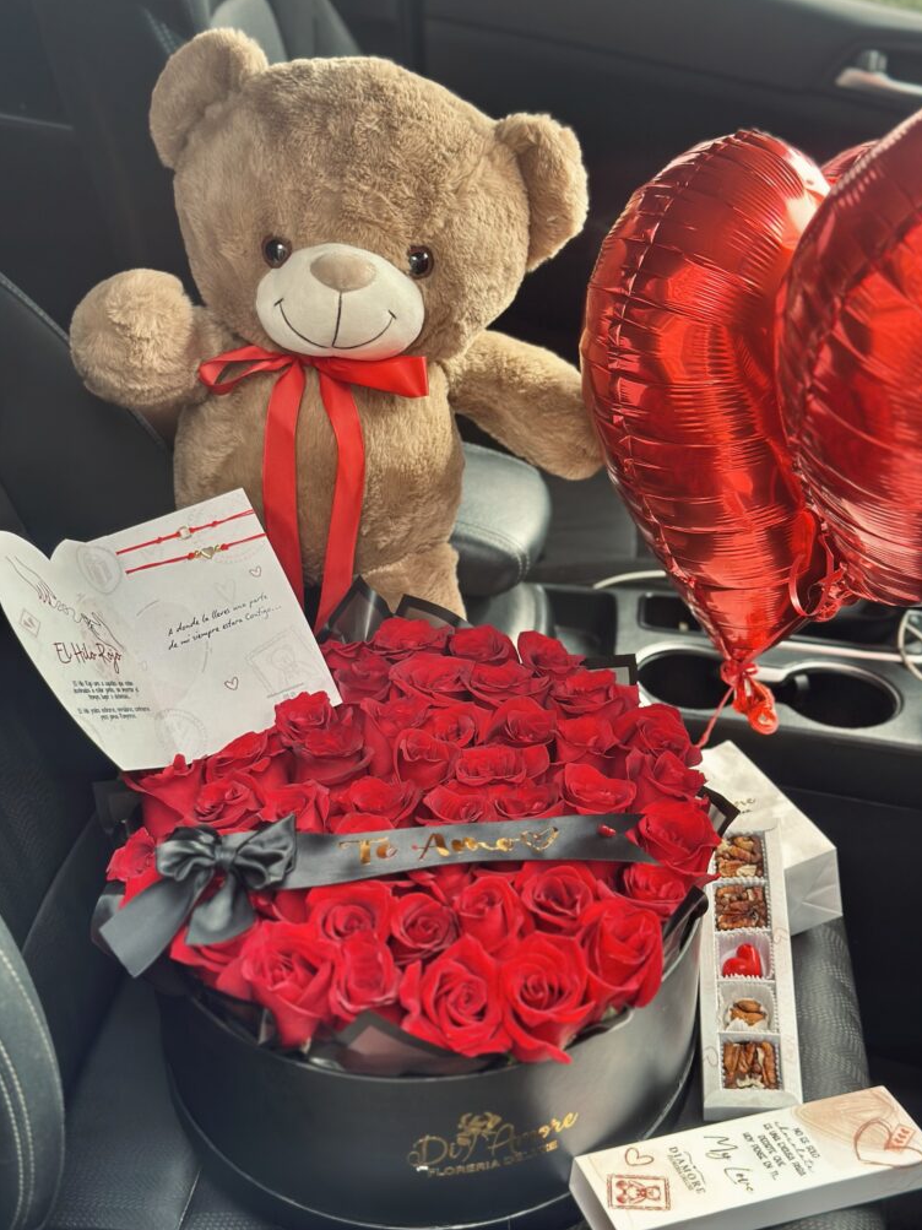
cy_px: 622
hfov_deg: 29.7
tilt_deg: -27.7
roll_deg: -10.4
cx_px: 468
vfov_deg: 38.9
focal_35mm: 49
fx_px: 1741
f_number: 1.78
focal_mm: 6.86
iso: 80
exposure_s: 1/201
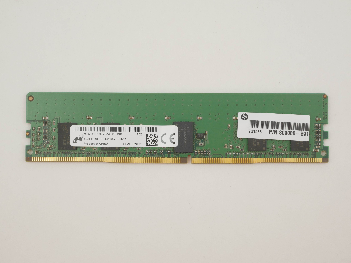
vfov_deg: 24.4
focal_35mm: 60
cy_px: 132
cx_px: 176
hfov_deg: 32.2
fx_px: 609
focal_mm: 30
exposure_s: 1/160
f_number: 6.3
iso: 800
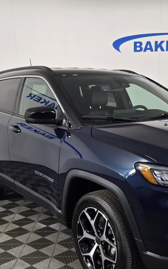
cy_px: 171
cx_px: 116
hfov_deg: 27.2
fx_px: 344
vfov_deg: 42.3
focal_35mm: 47
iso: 80
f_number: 1.8
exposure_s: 1/120
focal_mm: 5.4
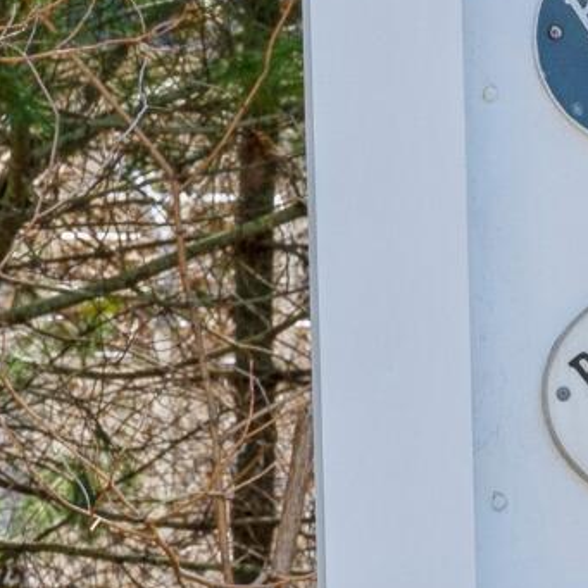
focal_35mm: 389
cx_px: 559
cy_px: 648
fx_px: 7476
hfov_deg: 4.5
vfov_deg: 4.5
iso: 200
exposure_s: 1/200
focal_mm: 52
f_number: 7.1
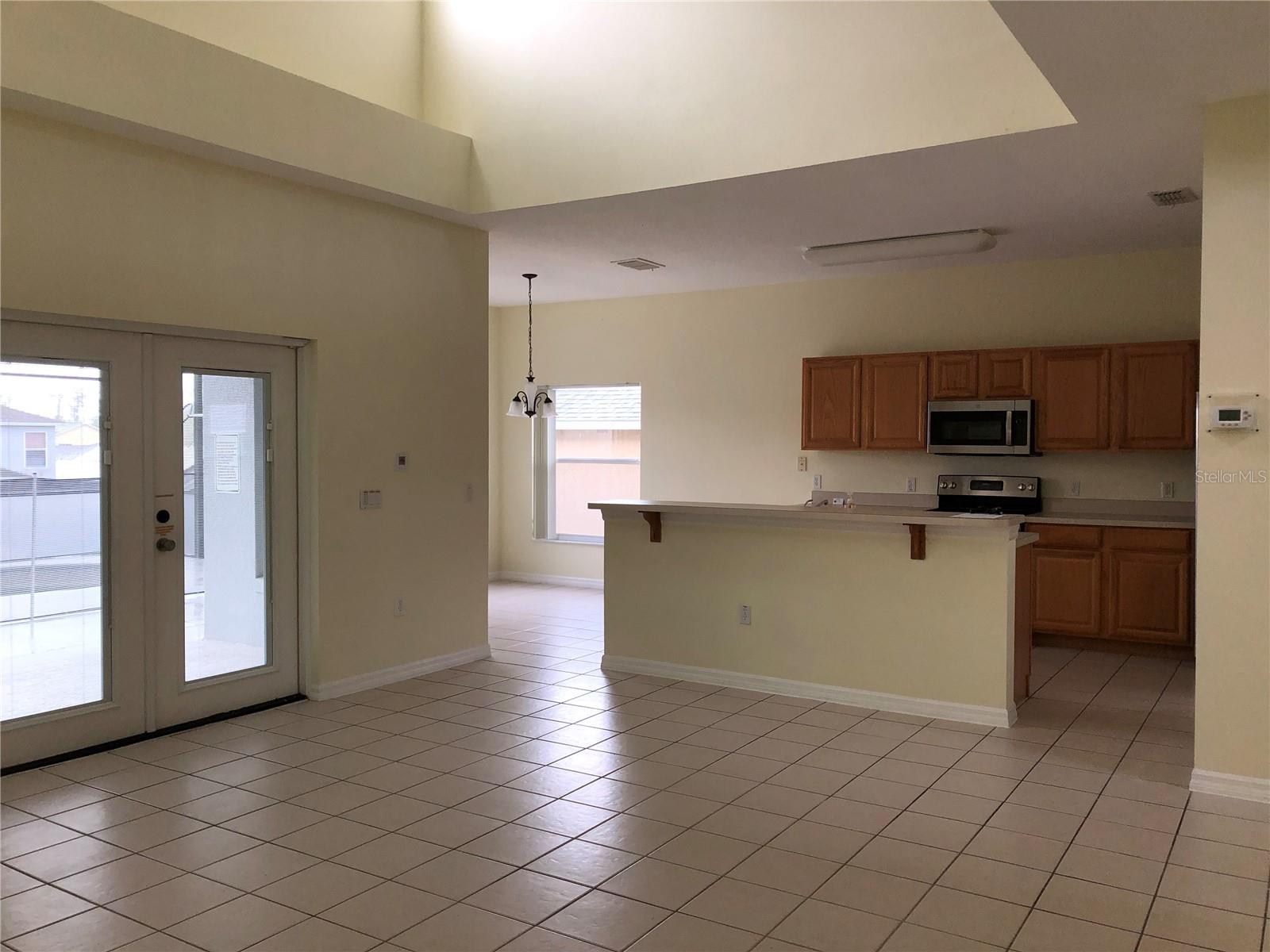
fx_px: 1027
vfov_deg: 49.7
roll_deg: -0.4
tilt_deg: -4.2
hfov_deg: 63.4
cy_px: 476
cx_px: 635
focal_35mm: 28
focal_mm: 3.99
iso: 32
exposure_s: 1/120
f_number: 1.8
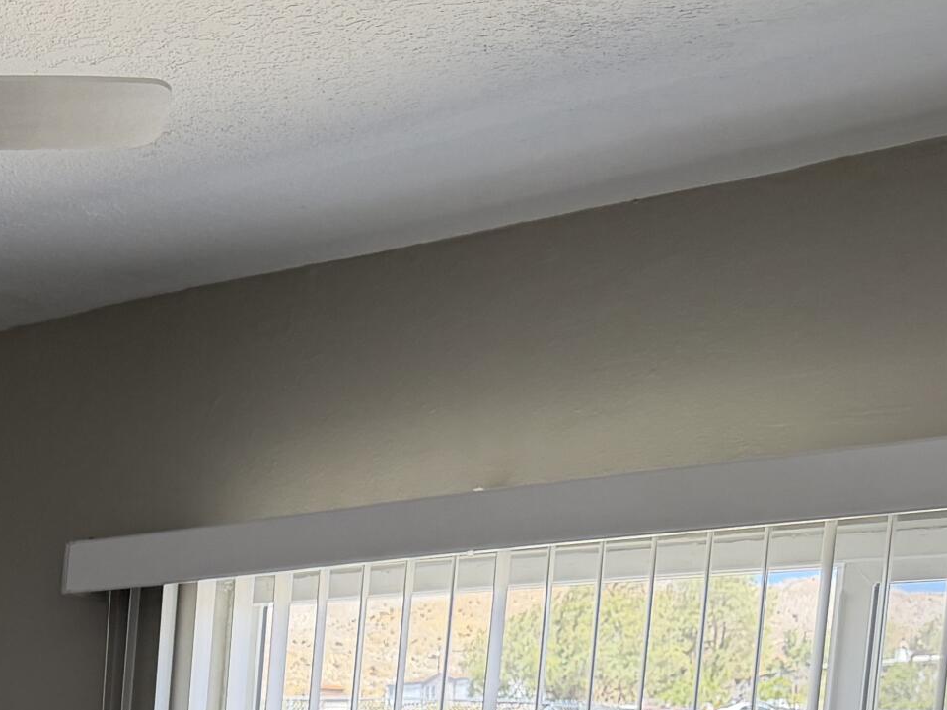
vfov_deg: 17.5
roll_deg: -2.7
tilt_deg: -8.2
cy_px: 1085
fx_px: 2052
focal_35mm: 75
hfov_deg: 23.4
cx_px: -231
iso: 125
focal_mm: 6.76
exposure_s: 1/191
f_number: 1.78
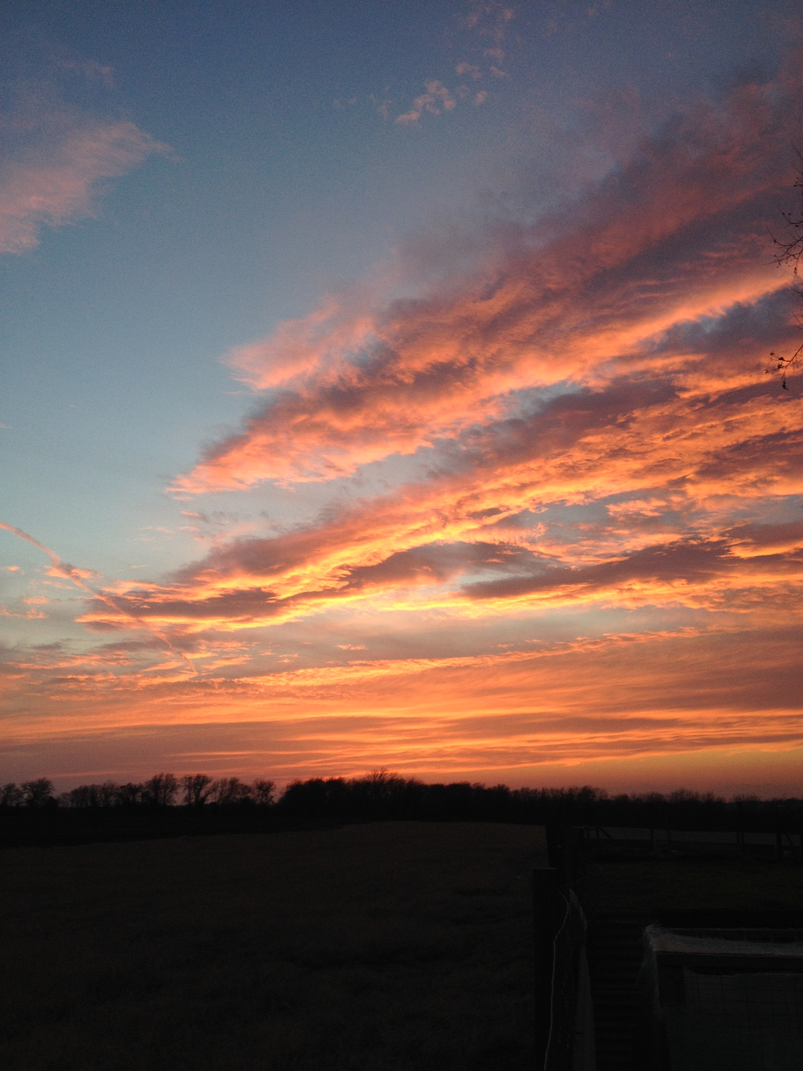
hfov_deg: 40.7
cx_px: 402
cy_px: 536
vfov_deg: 52.6
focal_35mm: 35
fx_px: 1082
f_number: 2.4
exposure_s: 1/120
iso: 50
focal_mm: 4.28
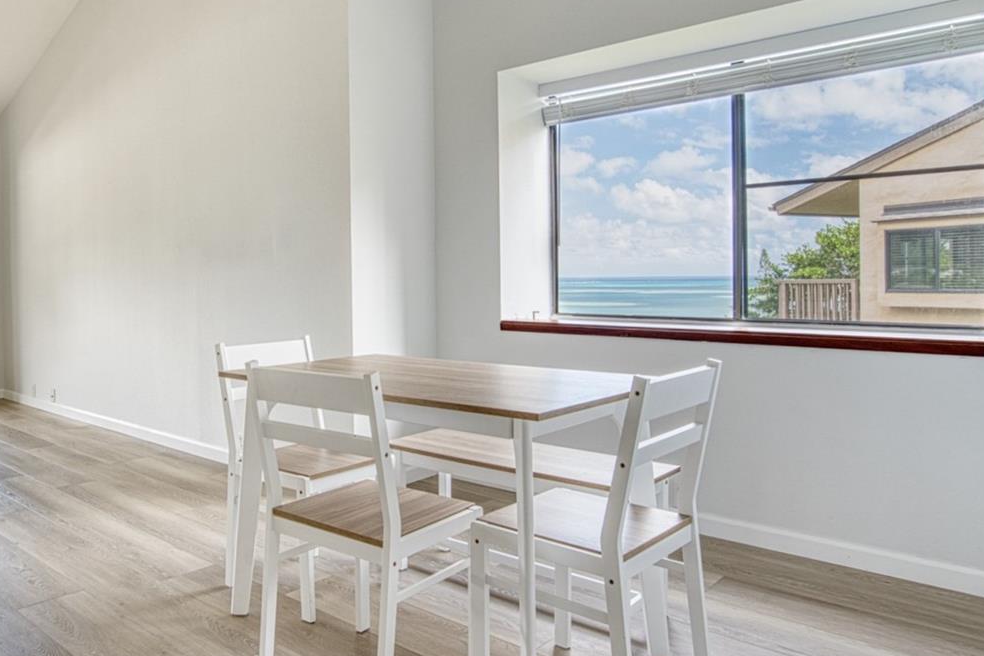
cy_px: 285
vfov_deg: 49.4
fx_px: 711
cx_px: 324
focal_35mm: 26
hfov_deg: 67.4
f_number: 8
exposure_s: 1/60
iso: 400
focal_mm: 16
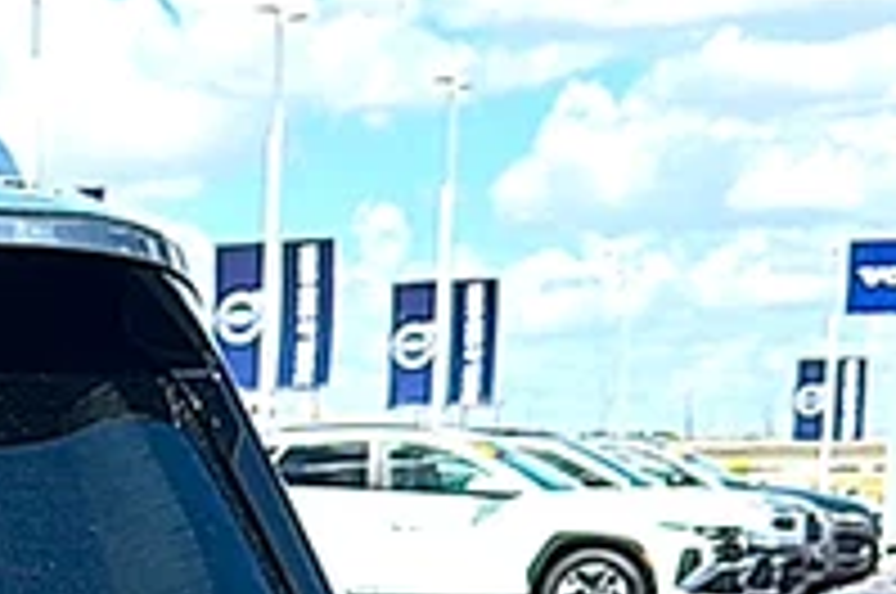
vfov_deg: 9.7
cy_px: 1172
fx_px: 3280
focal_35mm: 132
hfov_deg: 14.1
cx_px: -603
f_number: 1.78
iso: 80
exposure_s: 1/2674
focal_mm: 6.86
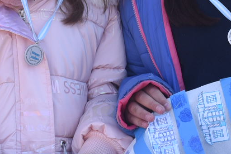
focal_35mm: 206
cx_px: -57
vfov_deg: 6.6
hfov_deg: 9.8
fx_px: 1322
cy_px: -37
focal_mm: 35
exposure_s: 1/160
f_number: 5.6
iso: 200
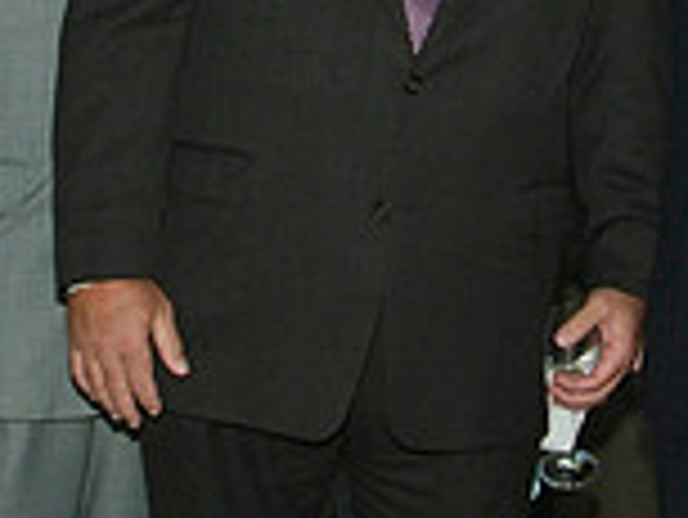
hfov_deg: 14.7
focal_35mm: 131
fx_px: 2606
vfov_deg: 11.2
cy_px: -7
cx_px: 724
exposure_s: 1/60
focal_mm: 24
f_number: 11
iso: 800
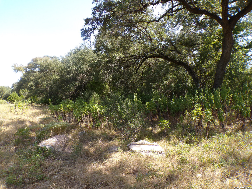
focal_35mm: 24
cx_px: 126
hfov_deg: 71.6
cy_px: 94
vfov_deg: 56.8
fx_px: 175
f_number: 4.4
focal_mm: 4.3
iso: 100
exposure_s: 1/150
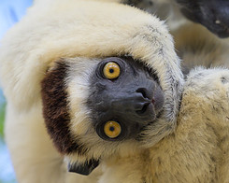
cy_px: 106
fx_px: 9800
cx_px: 139
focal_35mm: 1446
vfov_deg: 1.1
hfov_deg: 1.3
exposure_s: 1/1000
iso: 800
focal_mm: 560
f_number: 4
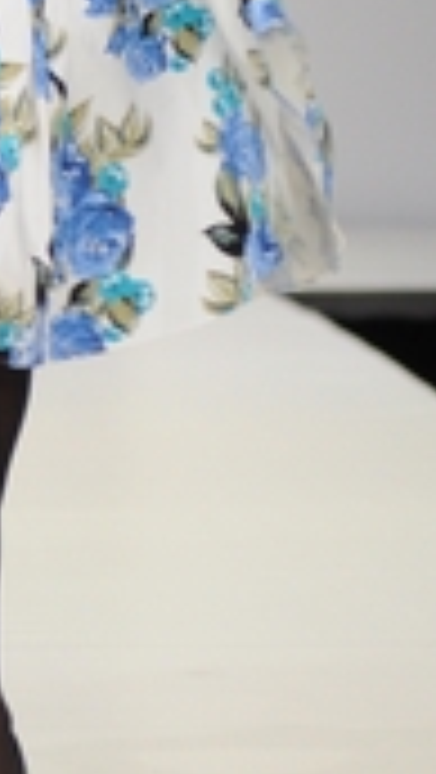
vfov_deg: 3.6
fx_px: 12155
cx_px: -25
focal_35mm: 593
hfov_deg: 2.1
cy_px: -99
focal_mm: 125
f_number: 3.5
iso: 640
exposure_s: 1/250
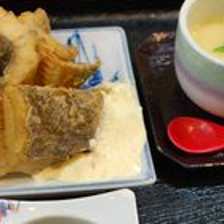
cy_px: 238
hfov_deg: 11.4
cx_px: 152
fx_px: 1124
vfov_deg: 11.2
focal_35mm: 153
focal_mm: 35
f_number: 2.8
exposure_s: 1/30
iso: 450
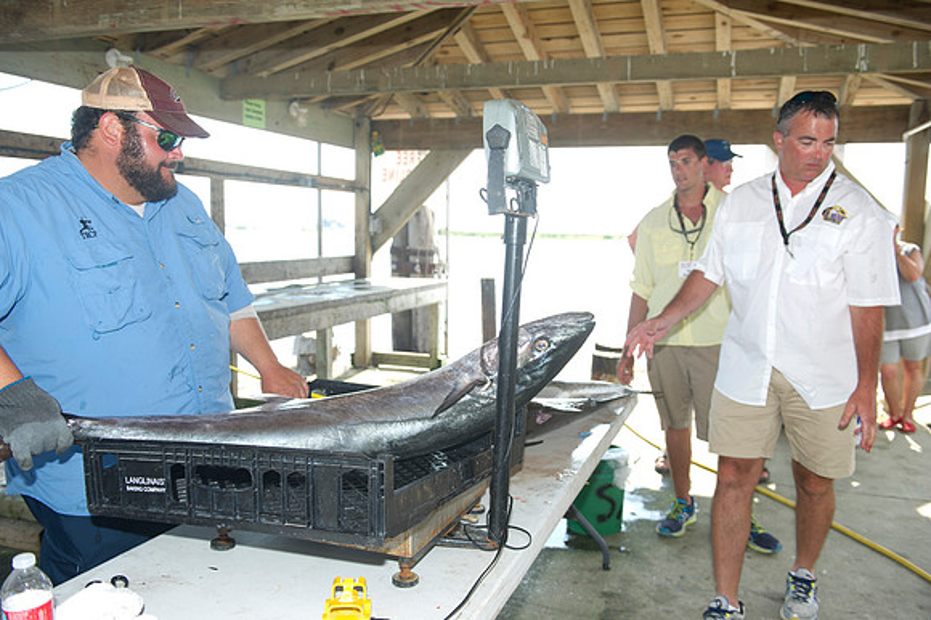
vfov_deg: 42.3
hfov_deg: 60.3
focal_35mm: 31
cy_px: 310
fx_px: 801
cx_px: 466
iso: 125
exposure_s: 1/250
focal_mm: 31
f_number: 4
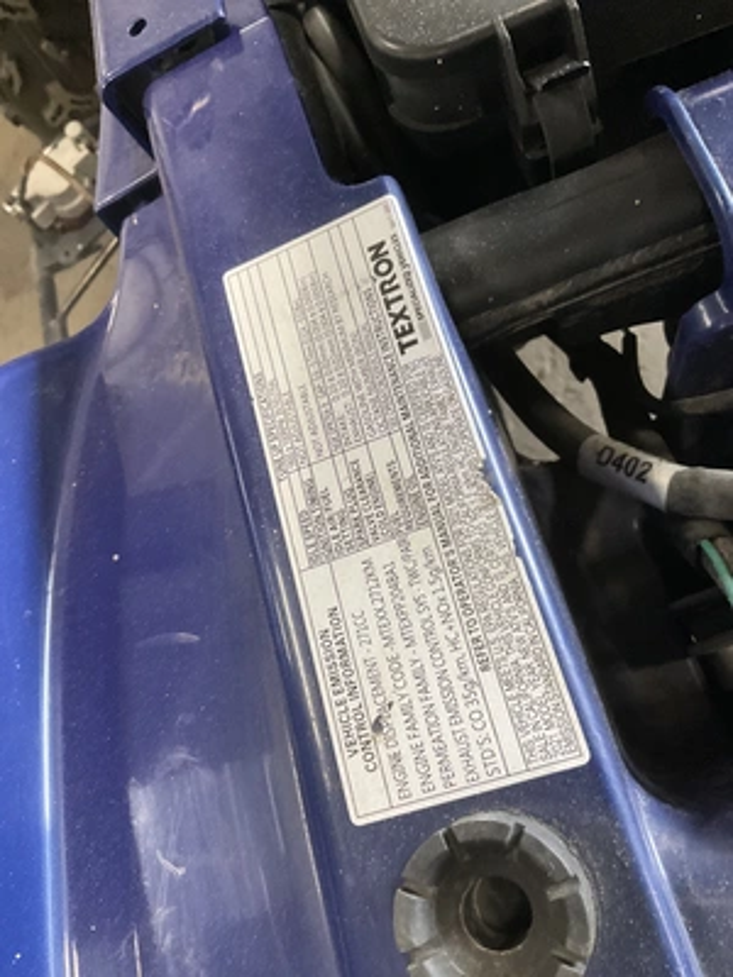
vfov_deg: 61.7
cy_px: 488
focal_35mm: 29
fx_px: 819
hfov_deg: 48.2
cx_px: 366
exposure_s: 1/60
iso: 250
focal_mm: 3
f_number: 1.8
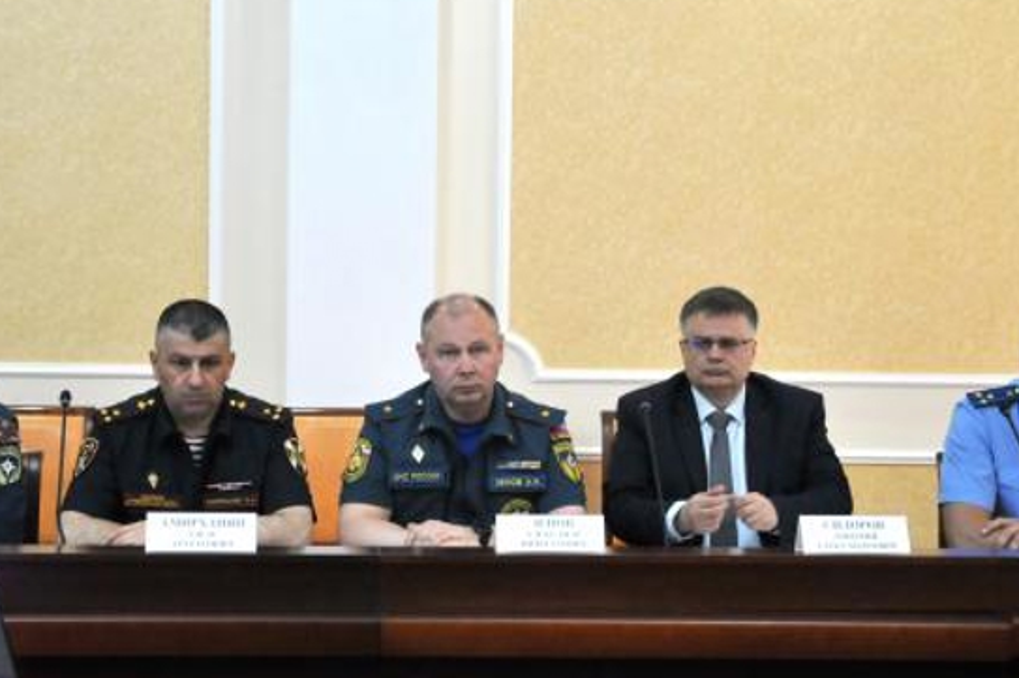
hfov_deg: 25.7
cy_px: 246
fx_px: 2234
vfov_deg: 17.2
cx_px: 503
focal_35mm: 79
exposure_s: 1/100
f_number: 4.5
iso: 1000
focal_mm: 38
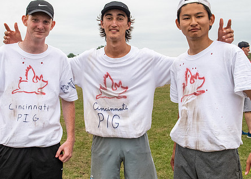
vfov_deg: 24.0
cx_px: 126
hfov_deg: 33.2
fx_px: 420
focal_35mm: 59
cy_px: 78
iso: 1600
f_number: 8
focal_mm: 26
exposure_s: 1/800
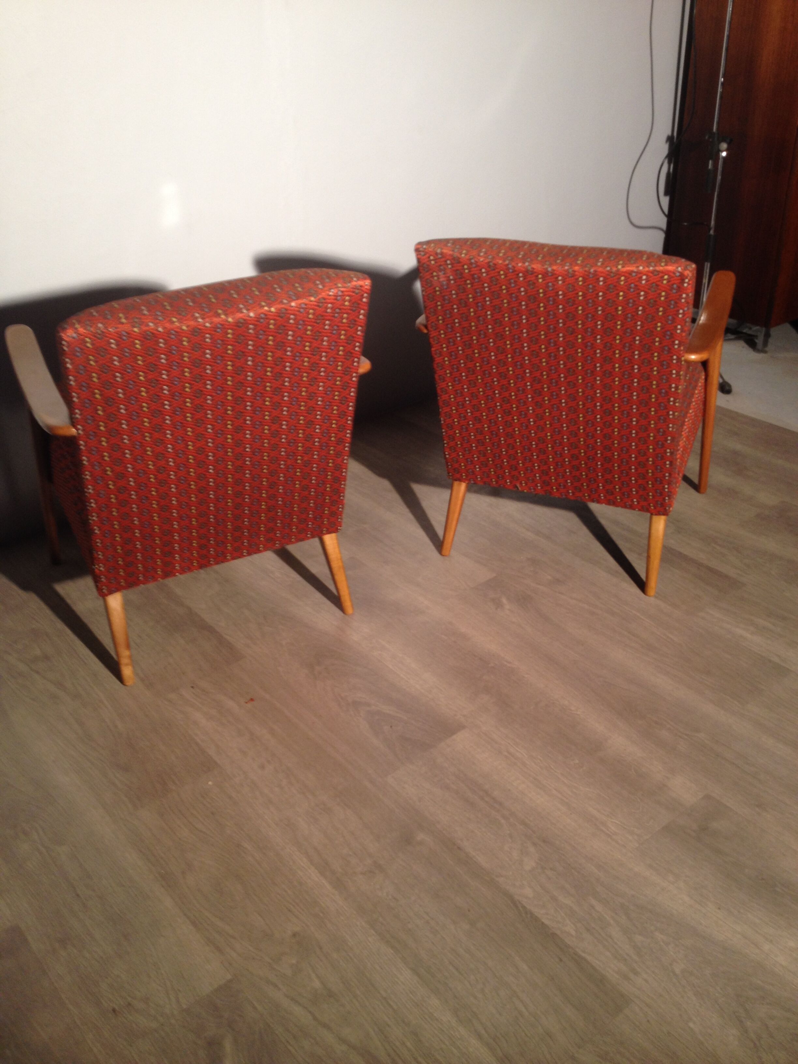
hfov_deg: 40.7
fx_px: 1076
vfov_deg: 52.6
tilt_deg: -27.5
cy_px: 532
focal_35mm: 35
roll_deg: +1.1
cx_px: 399
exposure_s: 1/20
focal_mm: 4.28
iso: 50
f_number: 2.4
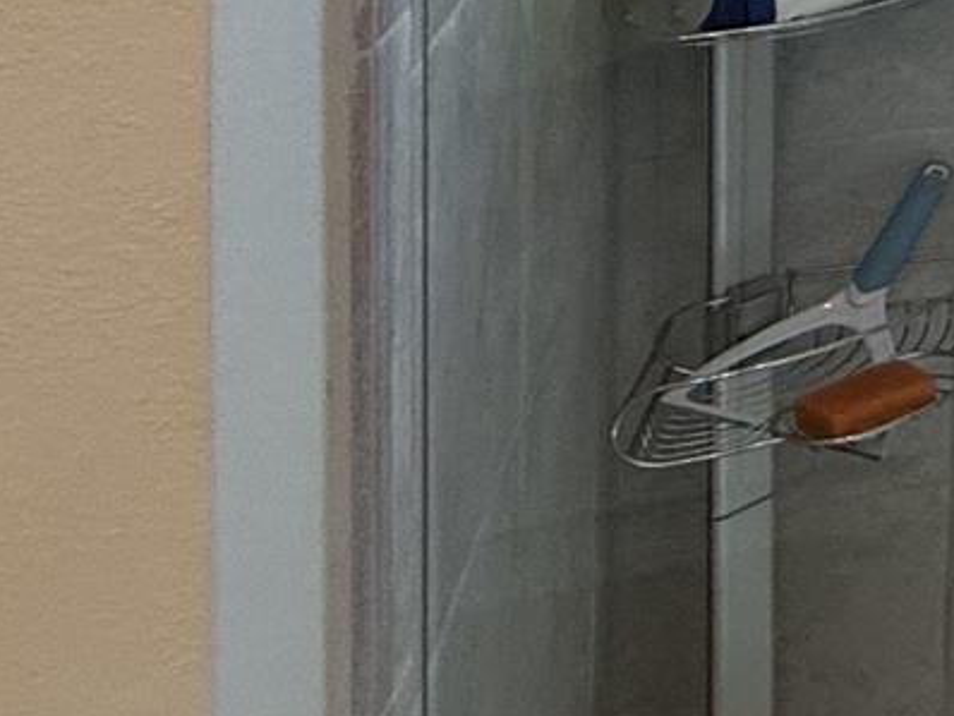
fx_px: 1985
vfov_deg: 17.9
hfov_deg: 14.6
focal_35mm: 72
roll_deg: -4.7
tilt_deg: -4.4
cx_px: 2359
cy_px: -409
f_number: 2.2
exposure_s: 1/120
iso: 125
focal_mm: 2.22
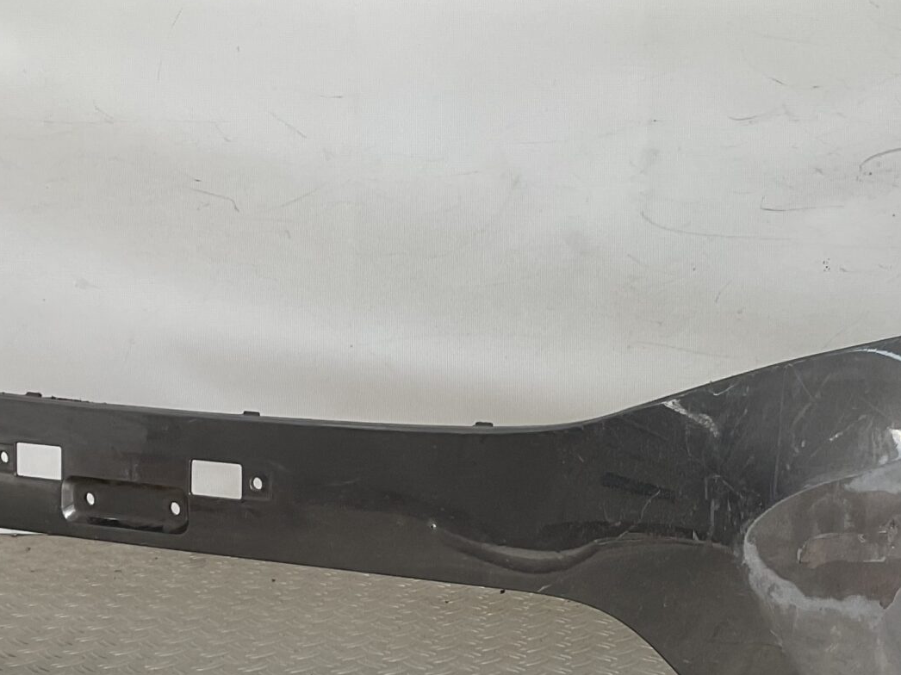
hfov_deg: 27.4
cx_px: 486
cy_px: 375
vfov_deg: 20.7
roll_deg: -3.2
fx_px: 1848
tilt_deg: -9.6
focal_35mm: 71
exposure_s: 1/386
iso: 16
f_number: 1.8
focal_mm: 3
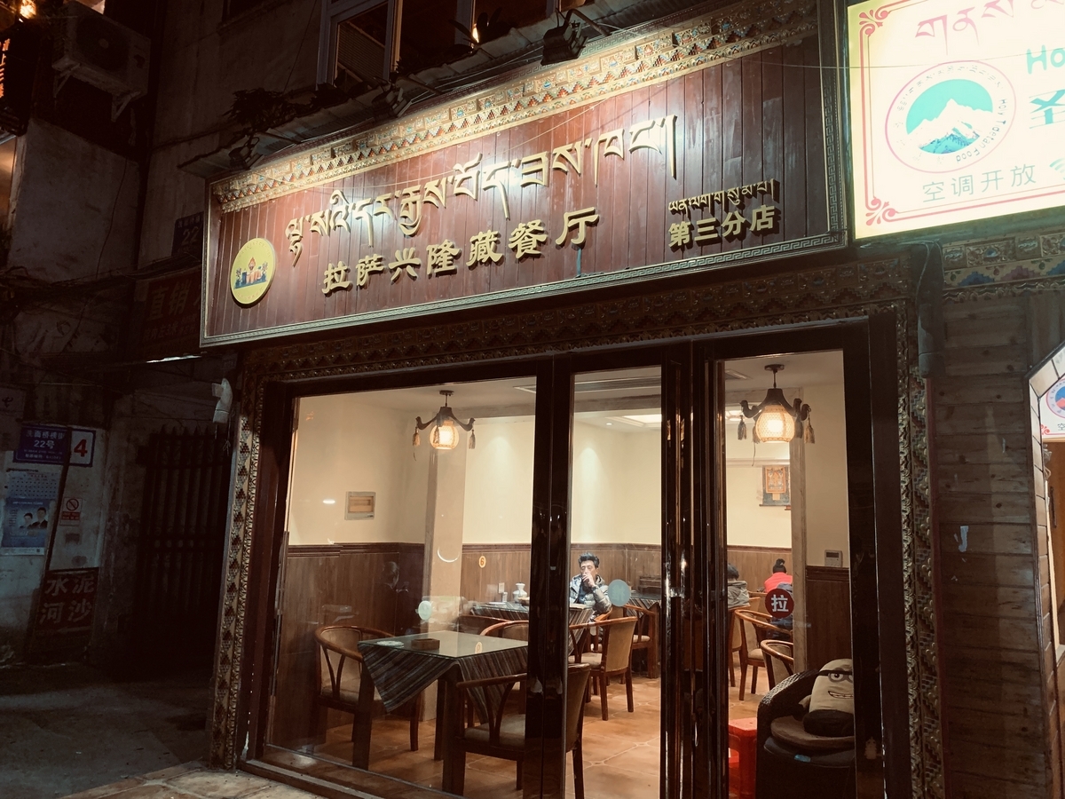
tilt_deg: +10.8
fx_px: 800
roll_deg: -2.3
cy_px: 400
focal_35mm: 26
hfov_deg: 67.3
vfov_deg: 53.1
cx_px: 532
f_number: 1.8
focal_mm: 4.25
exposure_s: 1/50
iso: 250
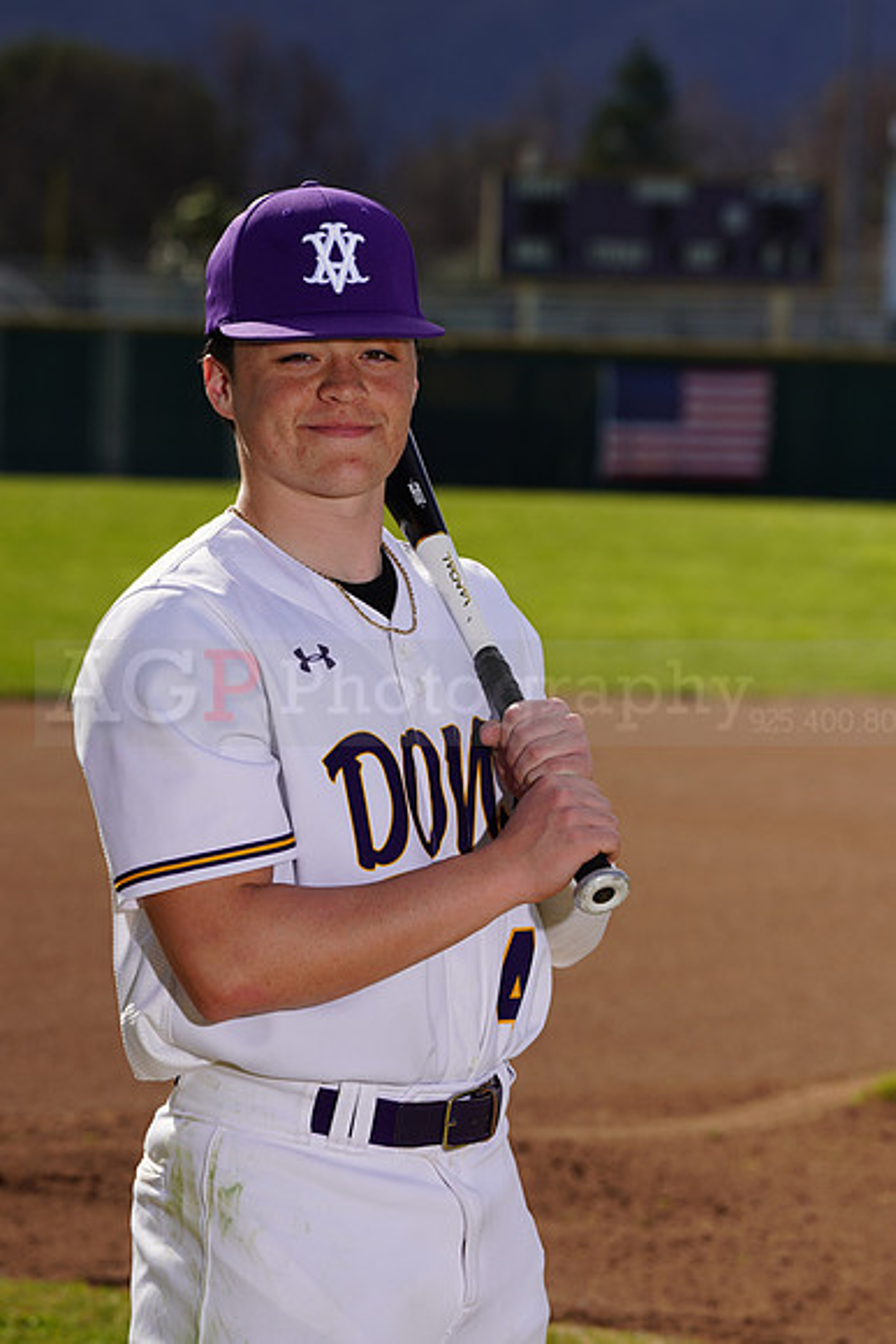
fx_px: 8021
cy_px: 672
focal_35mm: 215
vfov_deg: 9.6
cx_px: 448
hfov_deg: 6.4
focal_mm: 215
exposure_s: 1/250
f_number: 10
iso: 100
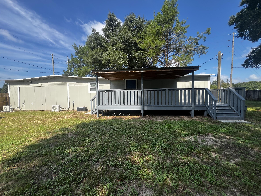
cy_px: 98
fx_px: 98
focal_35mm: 13
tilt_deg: -2.1
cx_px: 130
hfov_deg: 106.2
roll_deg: +0.5
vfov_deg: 89.9
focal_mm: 1.57
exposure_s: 1/752
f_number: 1.8
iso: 32
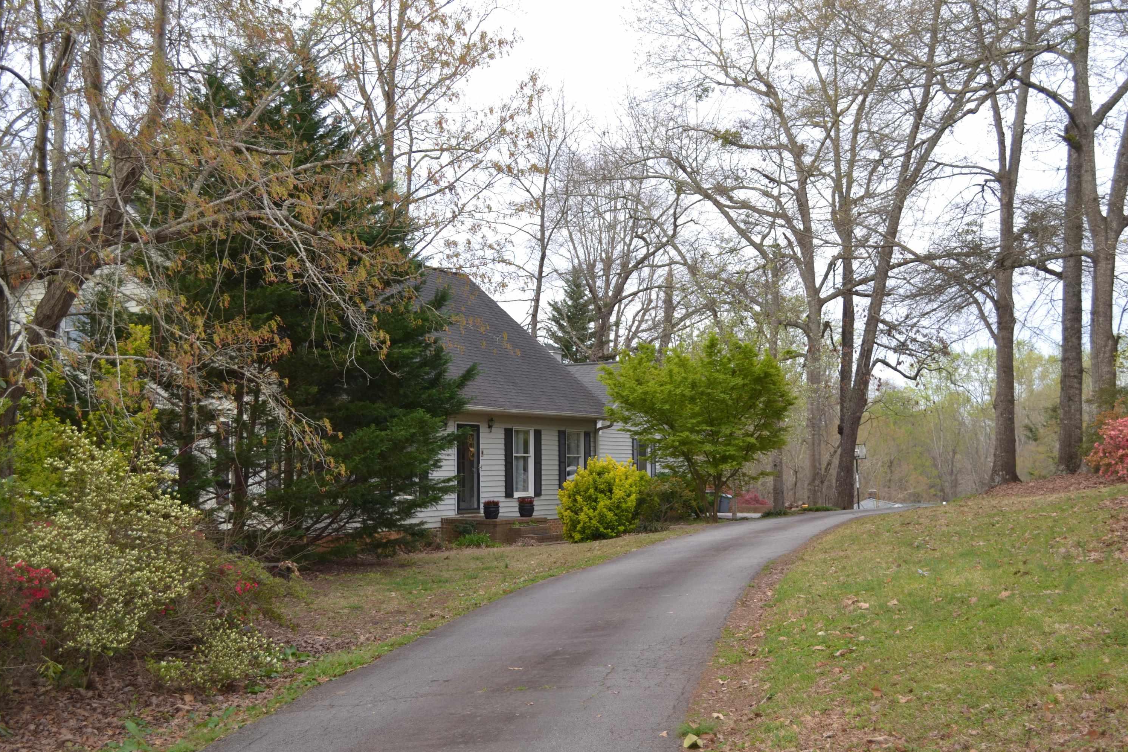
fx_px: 1253
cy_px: 379
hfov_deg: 48.5
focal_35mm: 40
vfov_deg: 33.4
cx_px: 562
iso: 110
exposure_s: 1/125
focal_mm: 26
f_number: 4.2
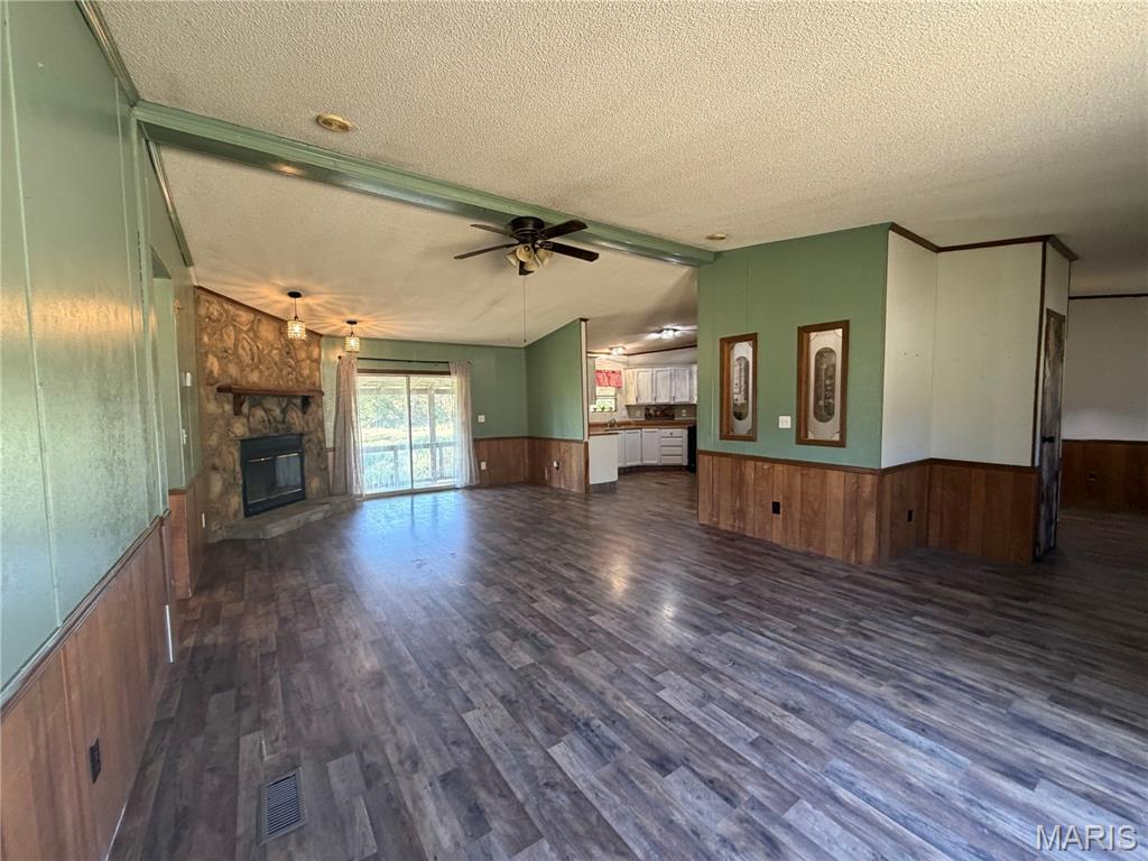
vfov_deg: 85.7
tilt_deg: -3.6
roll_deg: +1.2
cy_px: 430
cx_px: 574
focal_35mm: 14
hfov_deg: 102.1
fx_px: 464
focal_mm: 2.22
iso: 320
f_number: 2.2
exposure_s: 1/60
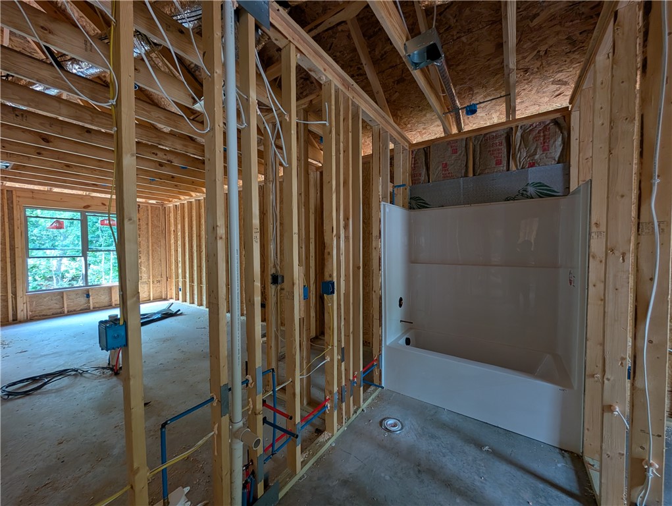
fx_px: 233
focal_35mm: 12
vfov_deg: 94.6
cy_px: 253
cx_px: 336
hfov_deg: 110.5
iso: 98
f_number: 1.7
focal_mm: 2.02
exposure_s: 1/63.2
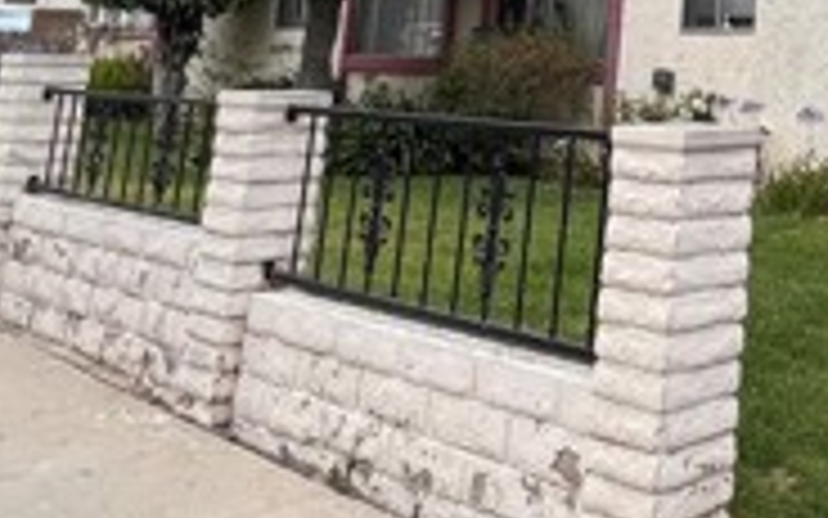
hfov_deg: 34.4
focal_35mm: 48
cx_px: 968
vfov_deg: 23.7
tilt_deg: +11.1
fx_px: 1083
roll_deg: -0.9
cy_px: -158
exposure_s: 1/673
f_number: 1.8
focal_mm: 1.57
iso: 32
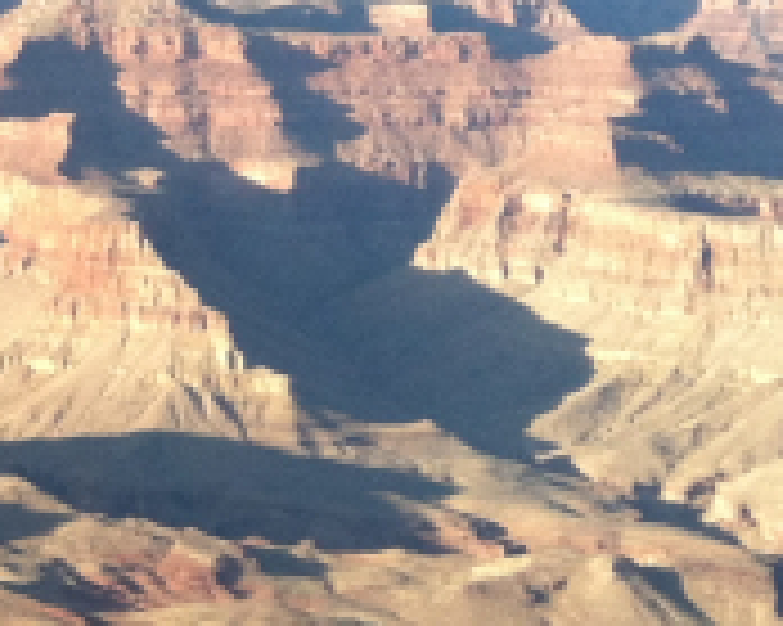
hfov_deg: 10.8
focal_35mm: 157
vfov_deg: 9.8
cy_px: 124
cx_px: -950
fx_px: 3636
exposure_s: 1/469
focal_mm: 3.85
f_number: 2.8
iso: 80
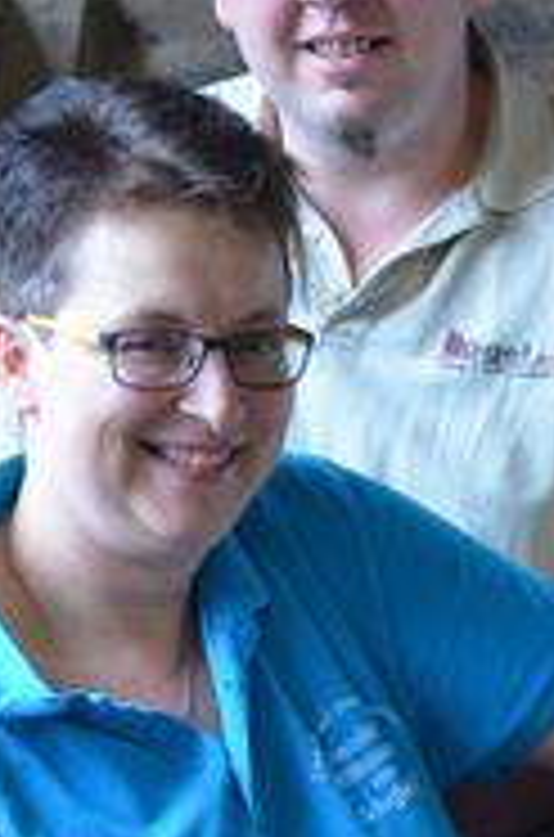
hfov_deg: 8.5
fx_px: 3737
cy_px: 423
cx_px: 295
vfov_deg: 12.8
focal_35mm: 161
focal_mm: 50
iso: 720
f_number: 4
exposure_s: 1/60
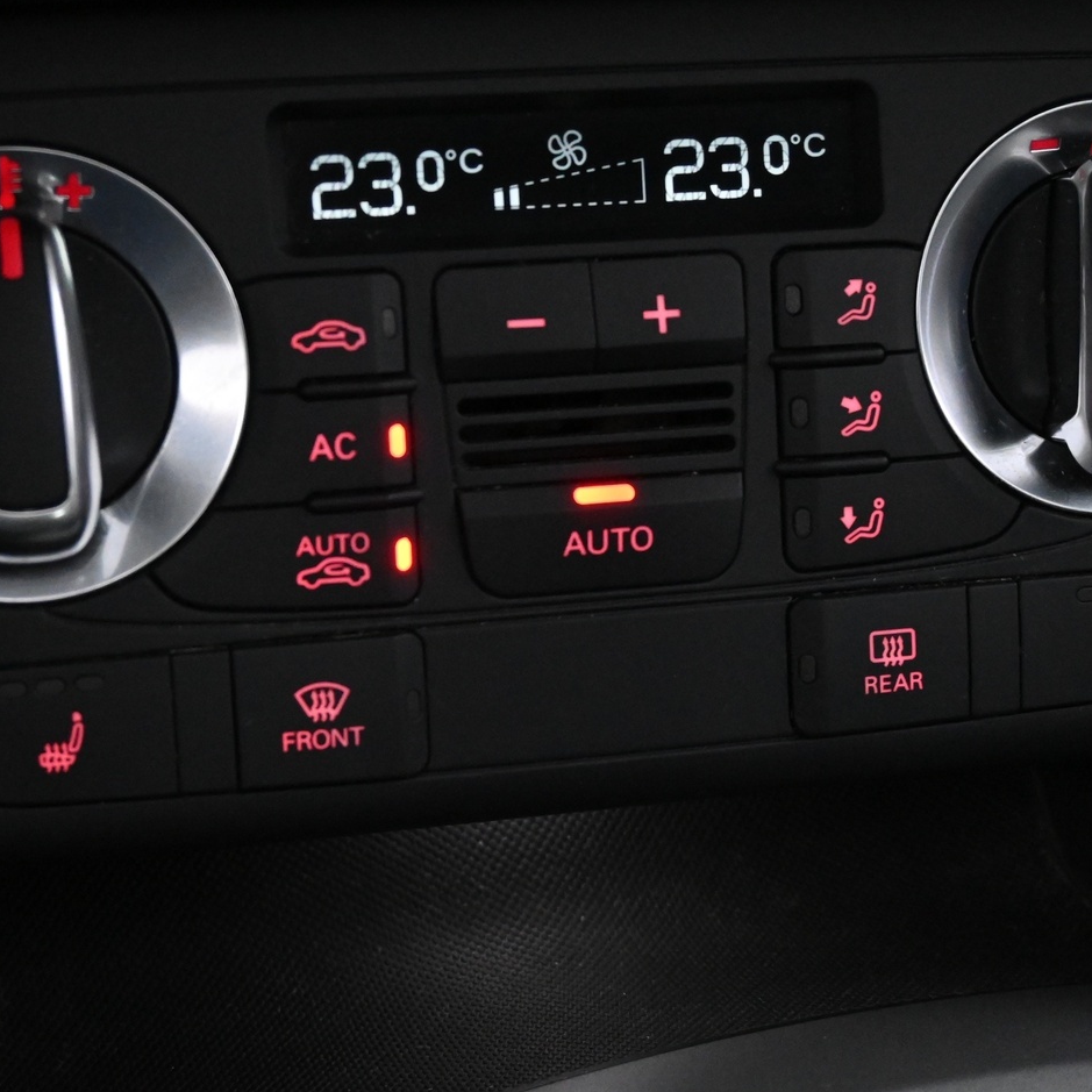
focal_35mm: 67
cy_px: 502
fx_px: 2395
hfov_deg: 25.7
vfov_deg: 25.7
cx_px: 586
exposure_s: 1/50
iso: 5600
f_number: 4.8
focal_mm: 30.5
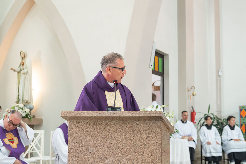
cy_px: 82
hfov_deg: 38.0
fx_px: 357
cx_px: 123
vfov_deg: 25.9
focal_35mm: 52
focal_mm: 35
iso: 640
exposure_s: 1/160
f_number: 2.8
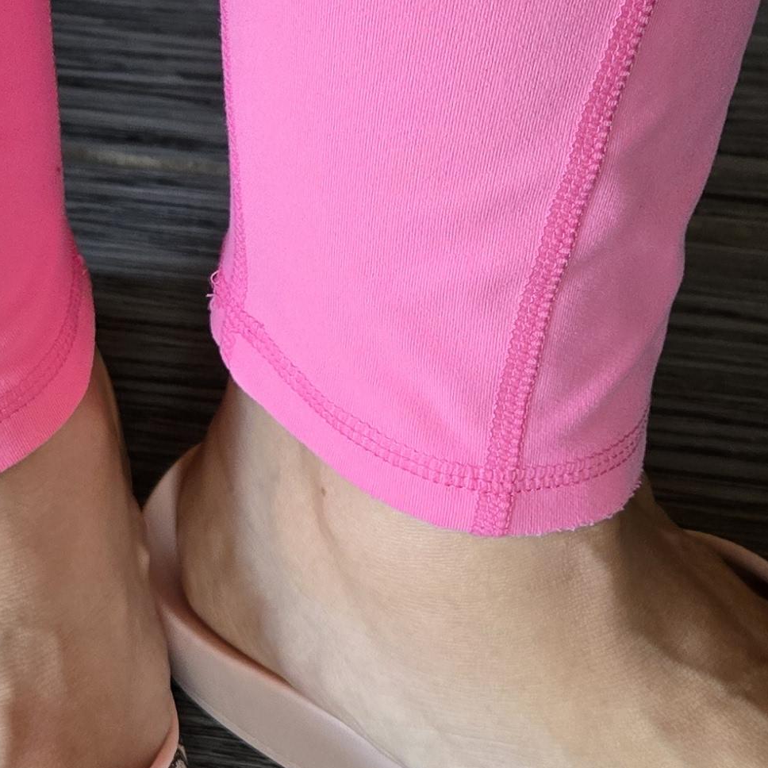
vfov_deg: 20.6
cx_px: 375
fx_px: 2108
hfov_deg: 20.6
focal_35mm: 84
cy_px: 367
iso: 500
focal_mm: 5.4
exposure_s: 1/120
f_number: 1.8
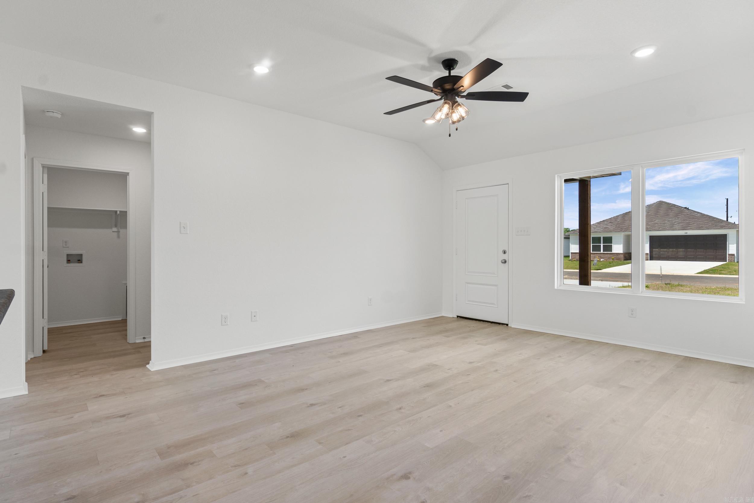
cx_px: 377
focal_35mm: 18
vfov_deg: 67.4
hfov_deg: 90.0
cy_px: 252
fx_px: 377
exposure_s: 1/13
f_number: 9
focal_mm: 12
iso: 250
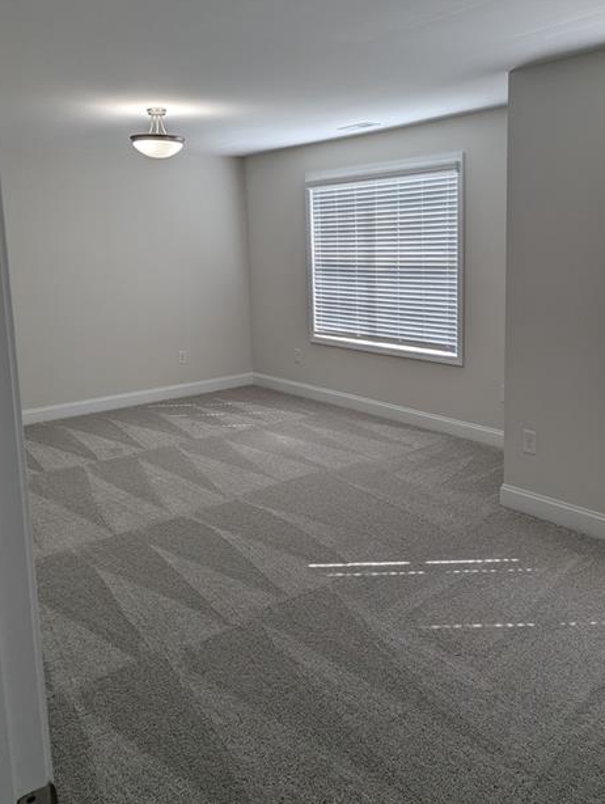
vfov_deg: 59.6
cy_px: 337
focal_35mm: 30
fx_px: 698
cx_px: 327
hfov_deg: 46.8
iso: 42
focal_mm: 6.81
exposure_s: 1/173
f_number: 1.85
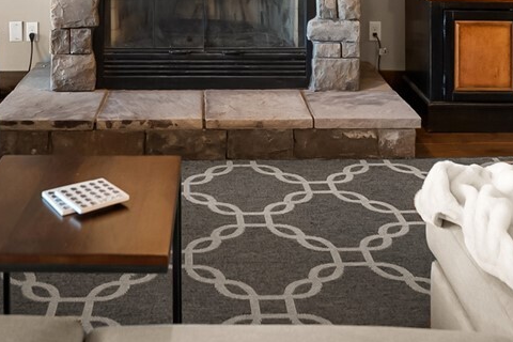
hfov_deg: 37.4
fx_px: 755
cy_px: -103
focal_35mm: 53
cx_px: 210
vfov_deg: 22.7
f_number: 2.8
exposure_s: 1/10
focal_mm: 15
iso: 400
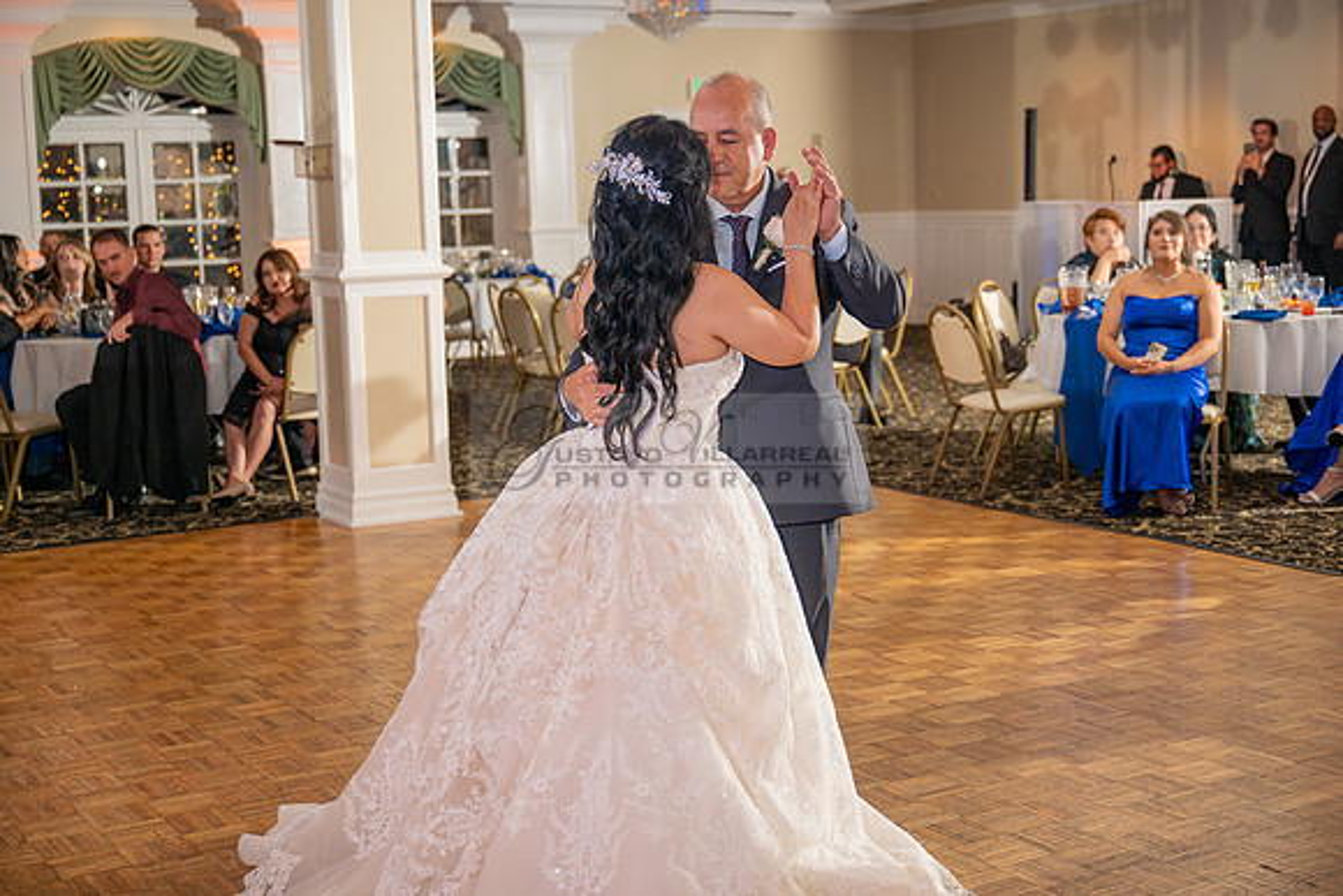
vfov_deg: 26.0
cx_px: 672
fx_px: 1940
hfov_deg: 38.2
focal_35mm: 52
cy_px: 448
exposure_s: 1/160
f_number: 3.2
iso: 640
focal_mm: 52
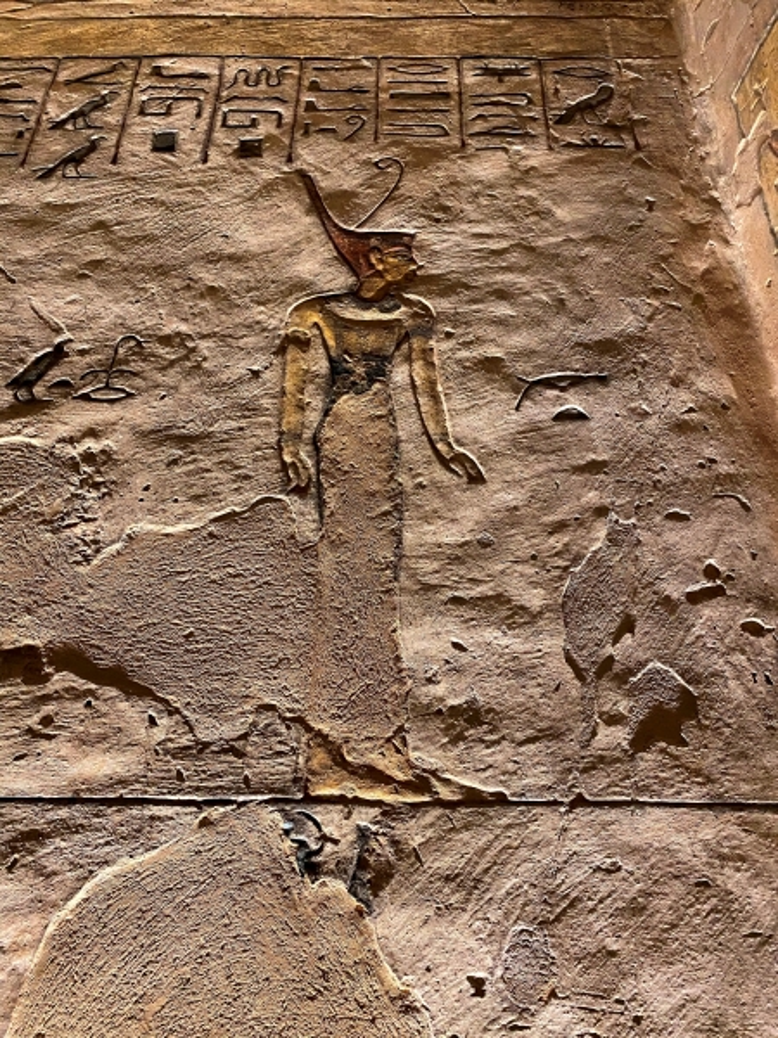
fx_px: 779
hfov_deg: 53.1
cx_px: 389
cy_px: 519
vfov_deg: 67.3
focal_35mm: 26
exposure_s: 1/31
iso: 400
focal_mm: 4.25
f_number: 1.8
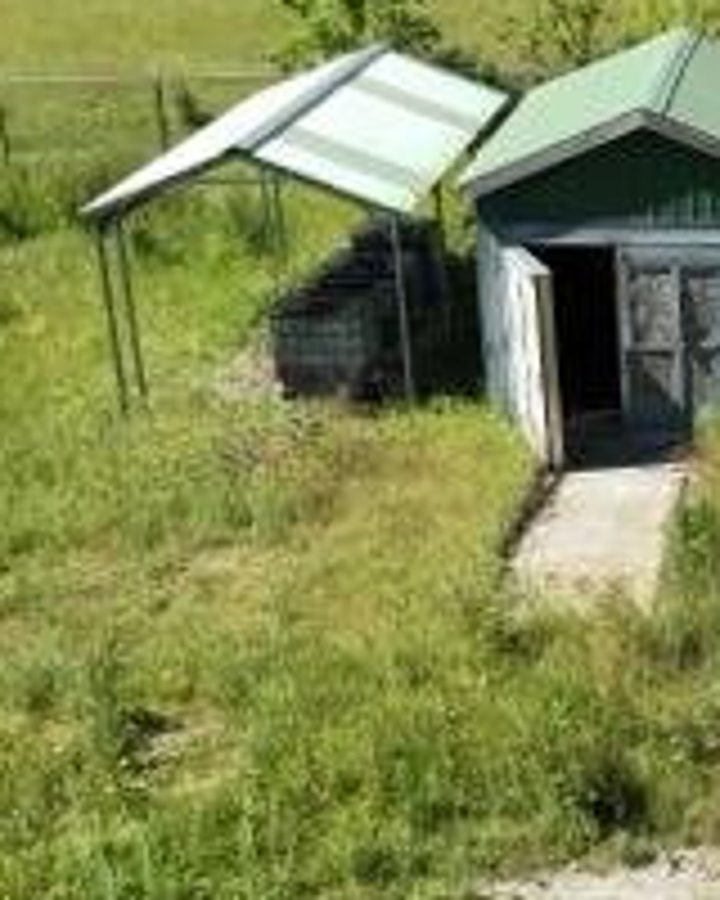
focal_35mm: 75
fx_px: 1998
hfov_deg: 19.4
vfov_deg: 25.3
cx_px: 837
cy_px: 594
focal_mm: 12.29
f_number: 2.8
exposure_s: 1/1250
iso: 100
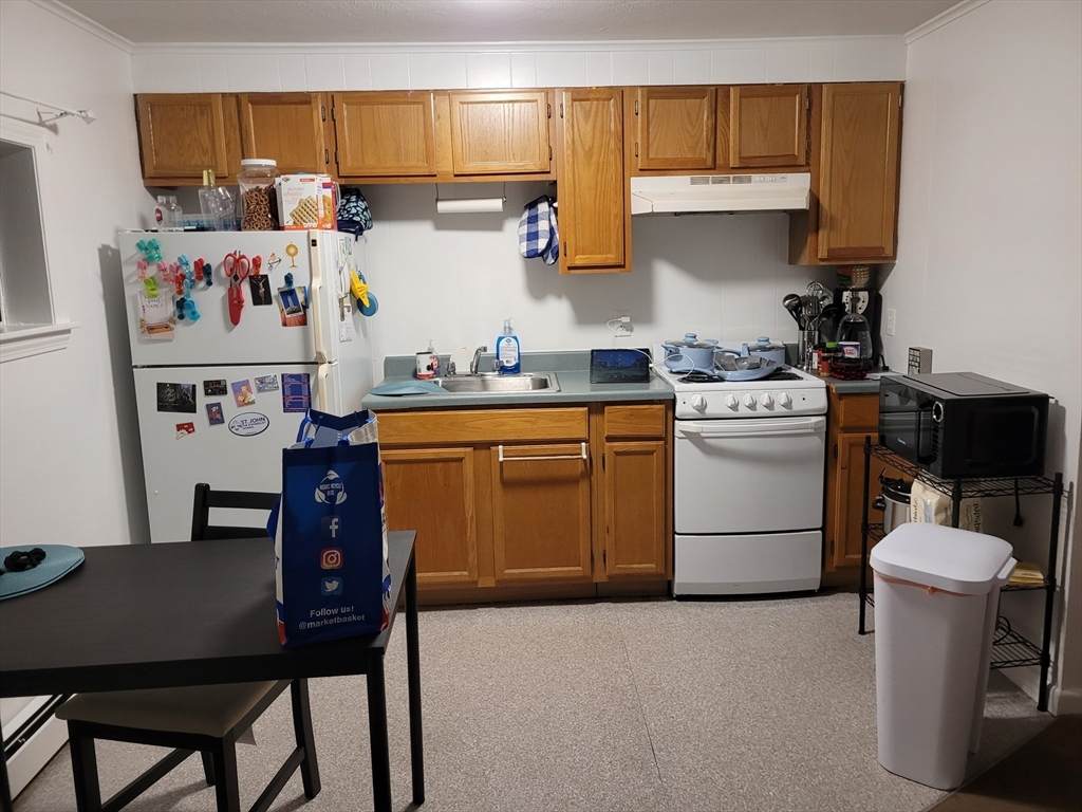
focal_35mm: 26
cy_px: 406
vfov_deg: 53.1
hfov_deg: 67.3
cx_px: 541
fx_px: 813
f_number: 1.8
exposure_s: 1/40
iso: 320
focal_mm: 5.4
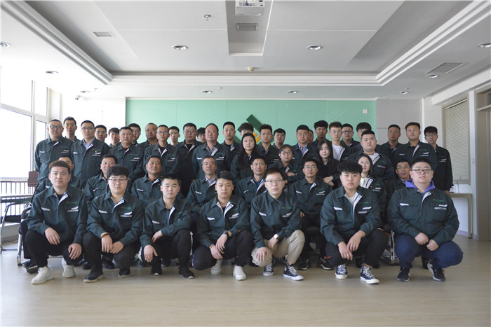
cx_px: 246
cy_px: 164
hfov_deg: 58.7
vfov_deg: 41.1
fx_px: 437
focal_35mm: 32
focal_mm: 32
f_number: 2.8
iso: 6400
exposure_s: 1/1500
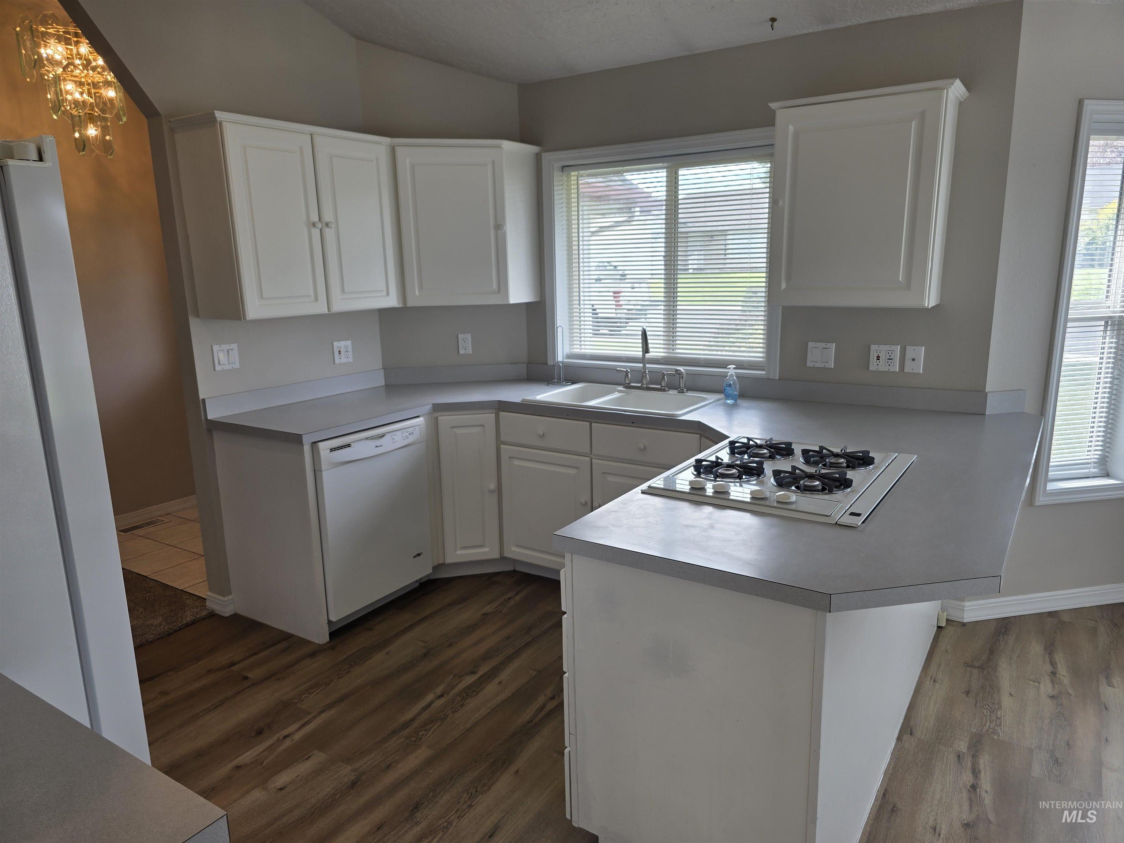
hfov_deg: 73.9
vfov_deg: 58.9
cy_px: 422
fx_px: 747
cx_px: 562
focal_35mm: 23
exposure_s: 1/120
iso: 25
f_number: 1.7
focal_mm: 6.3
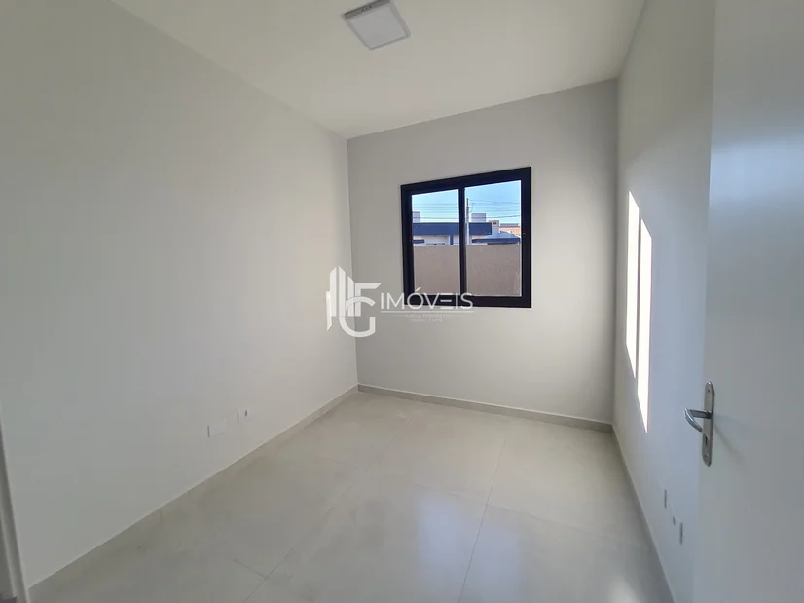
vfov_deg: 89.9
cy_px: 302
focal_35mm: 13
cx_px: 402
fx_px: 302
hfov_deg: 106.2
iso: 50
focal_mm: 1.74
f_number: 2.2
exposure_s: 1/183
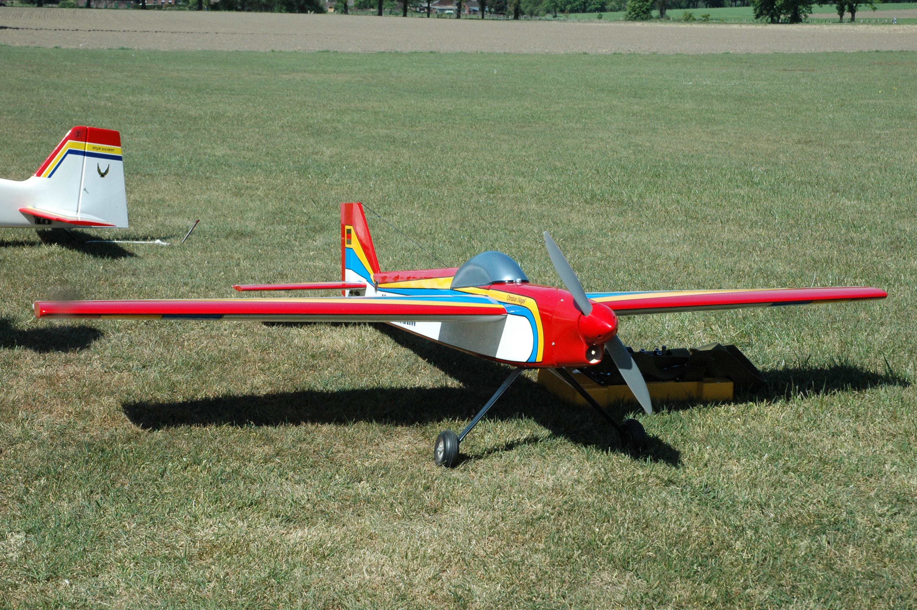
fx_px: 1527
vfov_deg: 22.6
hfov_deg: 33.4
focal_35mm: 60
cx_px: 458
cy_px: 305
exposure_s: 1/640
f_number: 13
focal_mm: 40
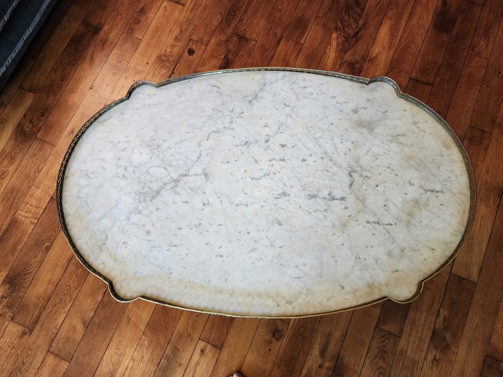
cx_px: 252
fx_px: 334
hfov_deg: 73.9
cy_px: 188
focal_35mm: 23
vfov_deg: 58.9
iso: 400
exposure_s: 1/100
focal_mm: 6.4
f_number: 1.8
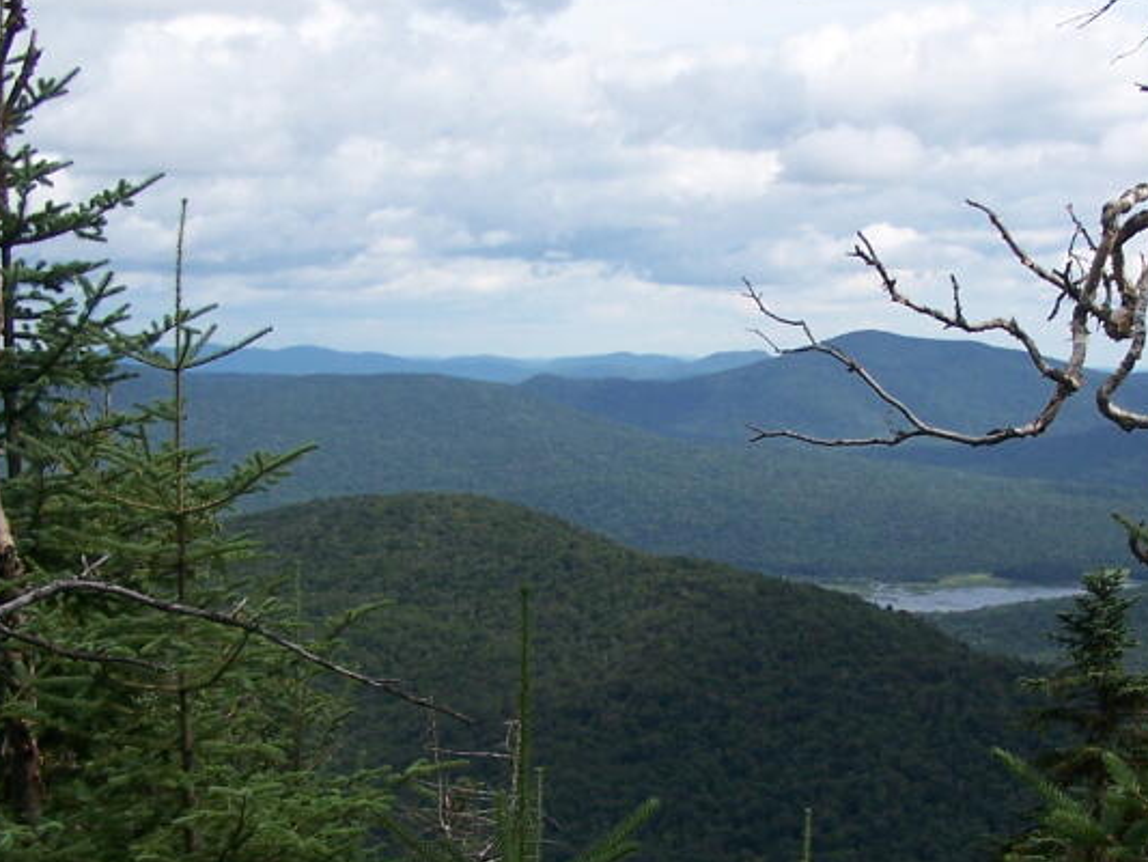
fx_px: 2422
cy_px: 506
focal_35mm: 73
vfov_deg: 20.2
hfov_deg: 26.5
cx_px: 797
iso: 100
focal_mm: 6.3
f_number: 4
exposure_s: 1/1000
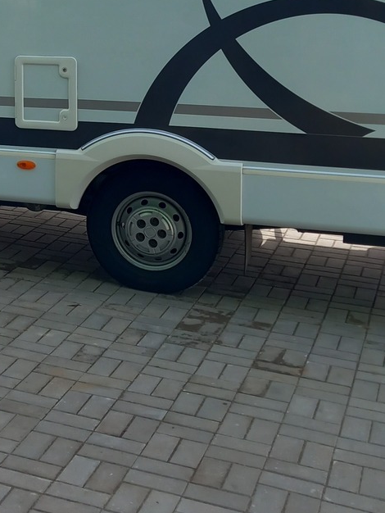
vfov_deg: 27.1
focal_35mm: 69
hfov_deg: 20.2
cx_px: -57
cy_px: 47
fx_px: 1023
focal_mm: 4
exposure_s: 1/274
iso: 20
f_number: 1.8
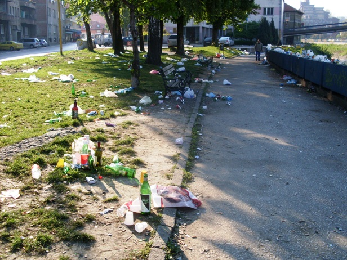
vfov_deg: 37.7
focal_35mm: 38
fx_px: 381
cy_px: 130
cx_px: 174
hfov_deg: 49.0
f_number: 2.8
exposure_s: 1/350
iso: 80
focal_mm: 6.3
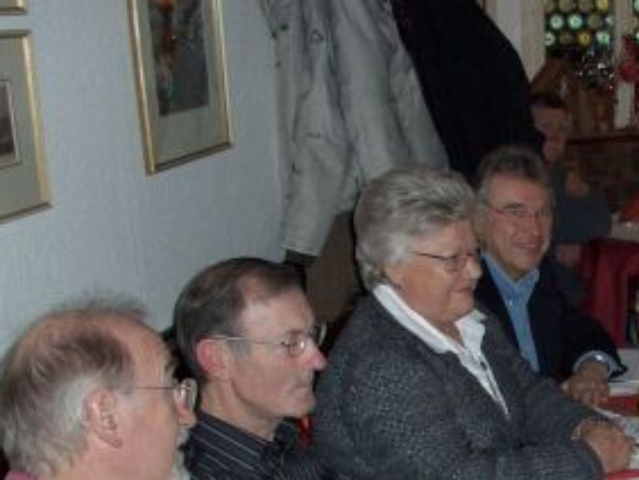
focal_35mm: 79
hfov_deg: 23.3
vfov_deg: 18.4
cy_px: 429
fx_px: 1460
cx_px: 684
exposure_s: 1/60
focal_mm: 7.1
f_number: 2.8
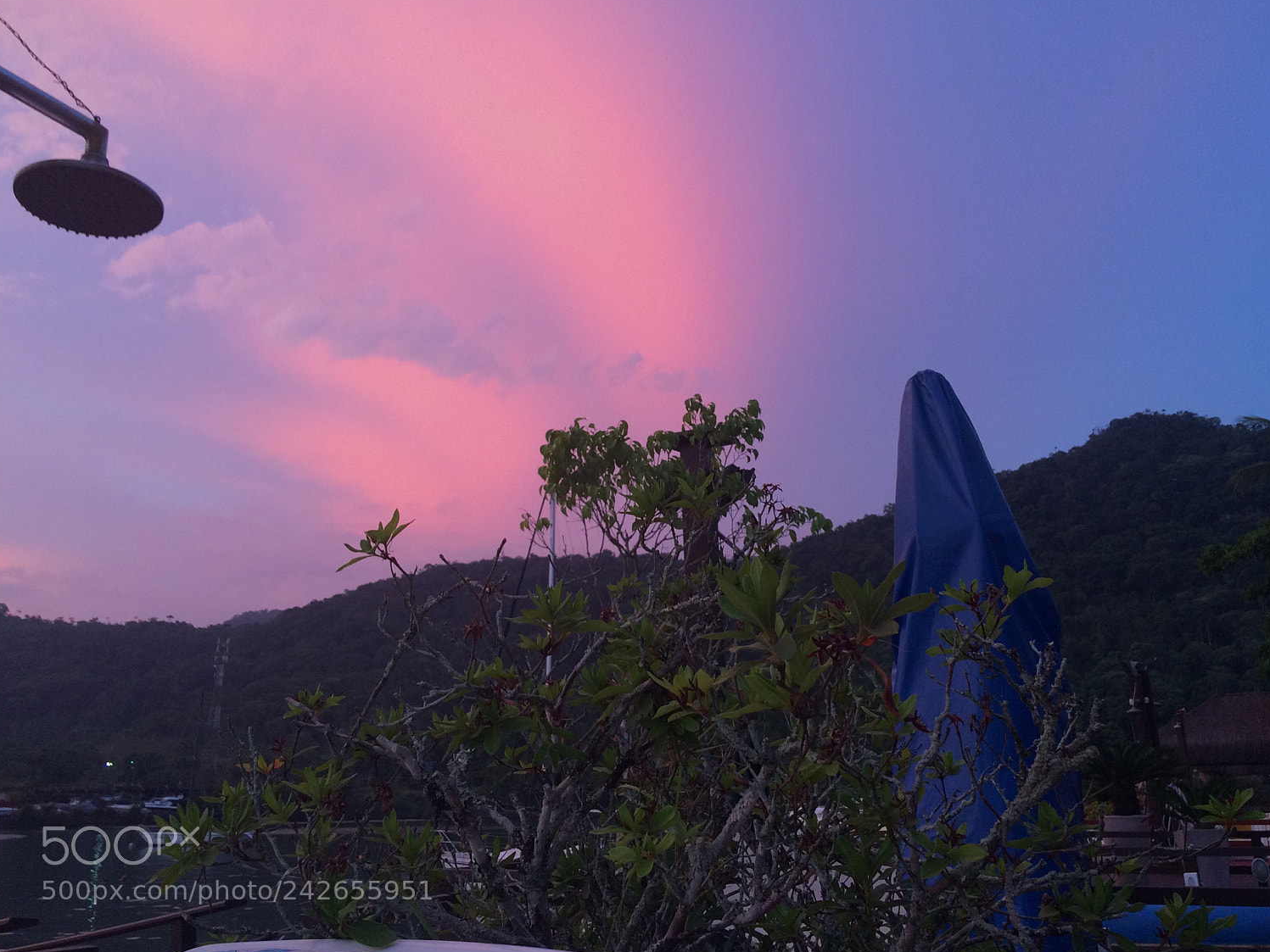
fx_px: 1137
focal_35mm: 31
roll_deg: -2.0
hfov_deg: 58.3
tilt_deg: +15.6
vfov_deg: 45.4
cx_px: 668
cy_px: 448
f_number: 2.2
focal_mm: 4.15
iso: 100
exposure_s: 1/30
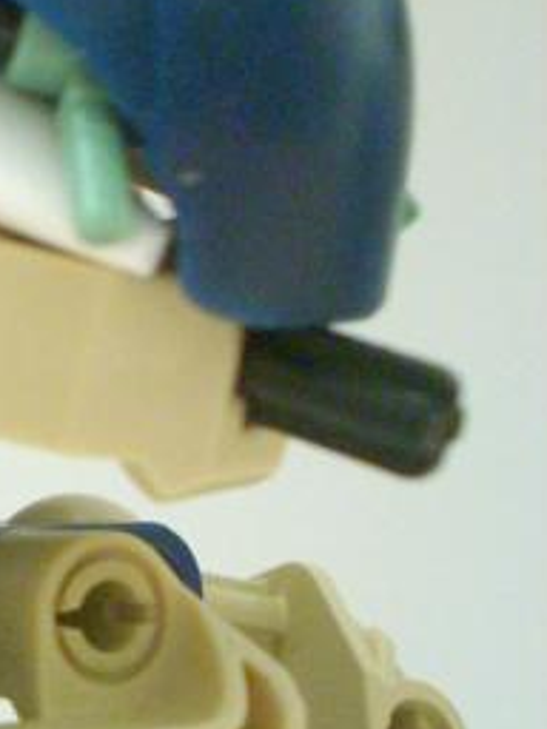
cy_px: 330
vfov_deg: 17.7
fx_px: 2339
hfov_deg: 12.7
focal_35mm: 111
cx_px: -256
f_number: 2.8
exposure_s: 1/4
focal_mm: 6.2
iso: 496
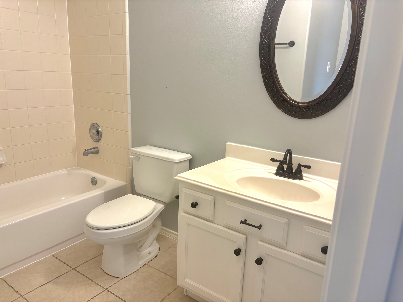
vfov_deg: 53.1
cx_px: 202
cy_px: 151
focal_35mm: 26
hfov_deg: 67.3
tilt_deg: -14.2
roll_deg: -2.0
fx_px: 303
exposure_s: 1/60
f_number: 1.6
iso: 80
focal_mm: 5.96
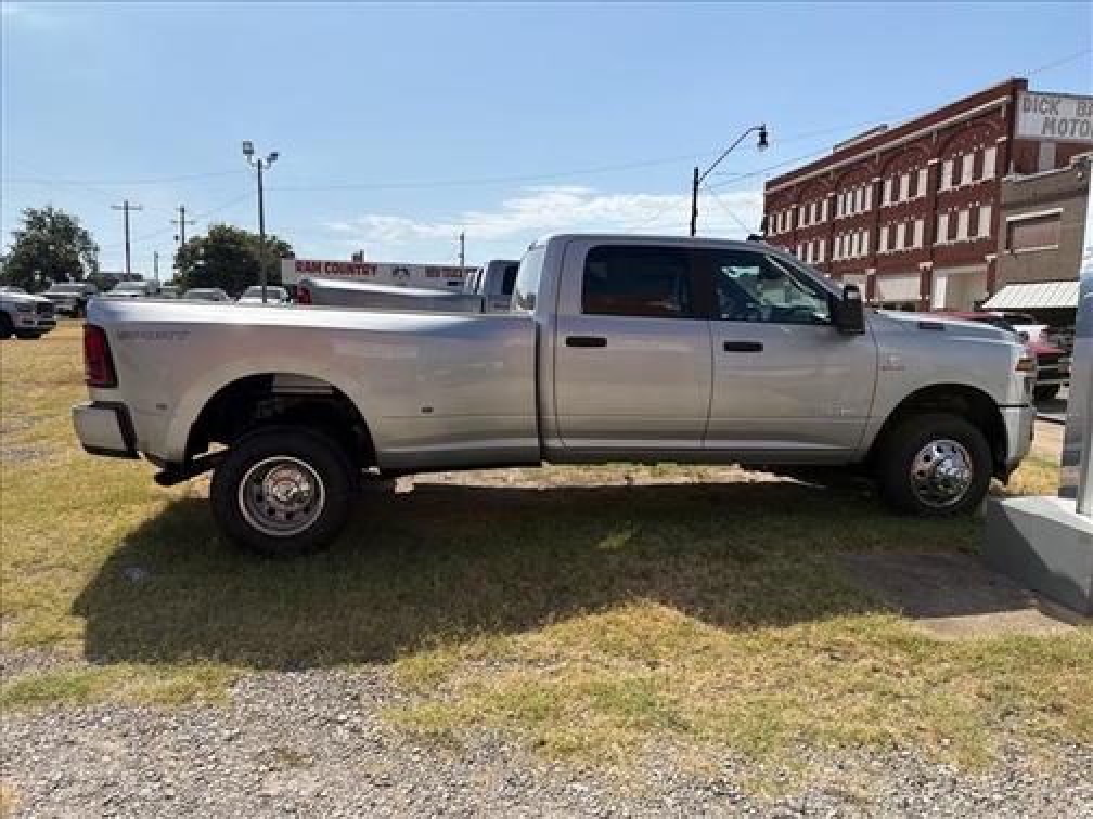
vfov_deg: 56.8
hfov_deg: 71.6
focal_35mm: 24
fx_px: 758
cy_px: 410
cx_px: 546
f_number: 1.78
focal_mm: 6.76
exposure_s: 1/7353
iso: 80
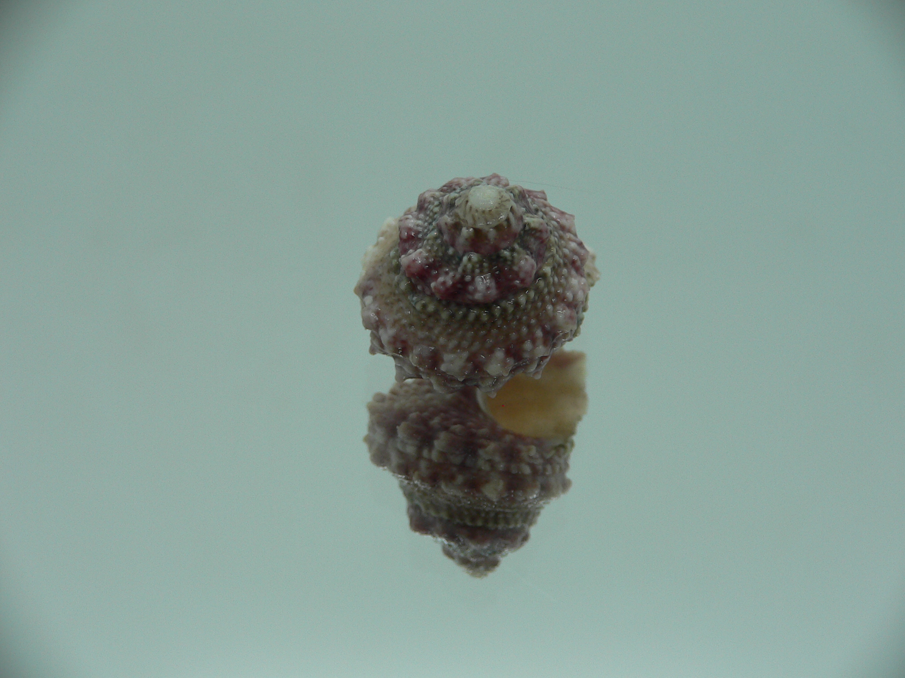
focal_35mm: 35
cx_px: 452
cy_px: 339
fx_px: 915
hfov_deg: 52.6
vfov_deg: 40.7
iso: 80
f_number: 2.8
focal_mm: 4.6
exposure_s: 1/60
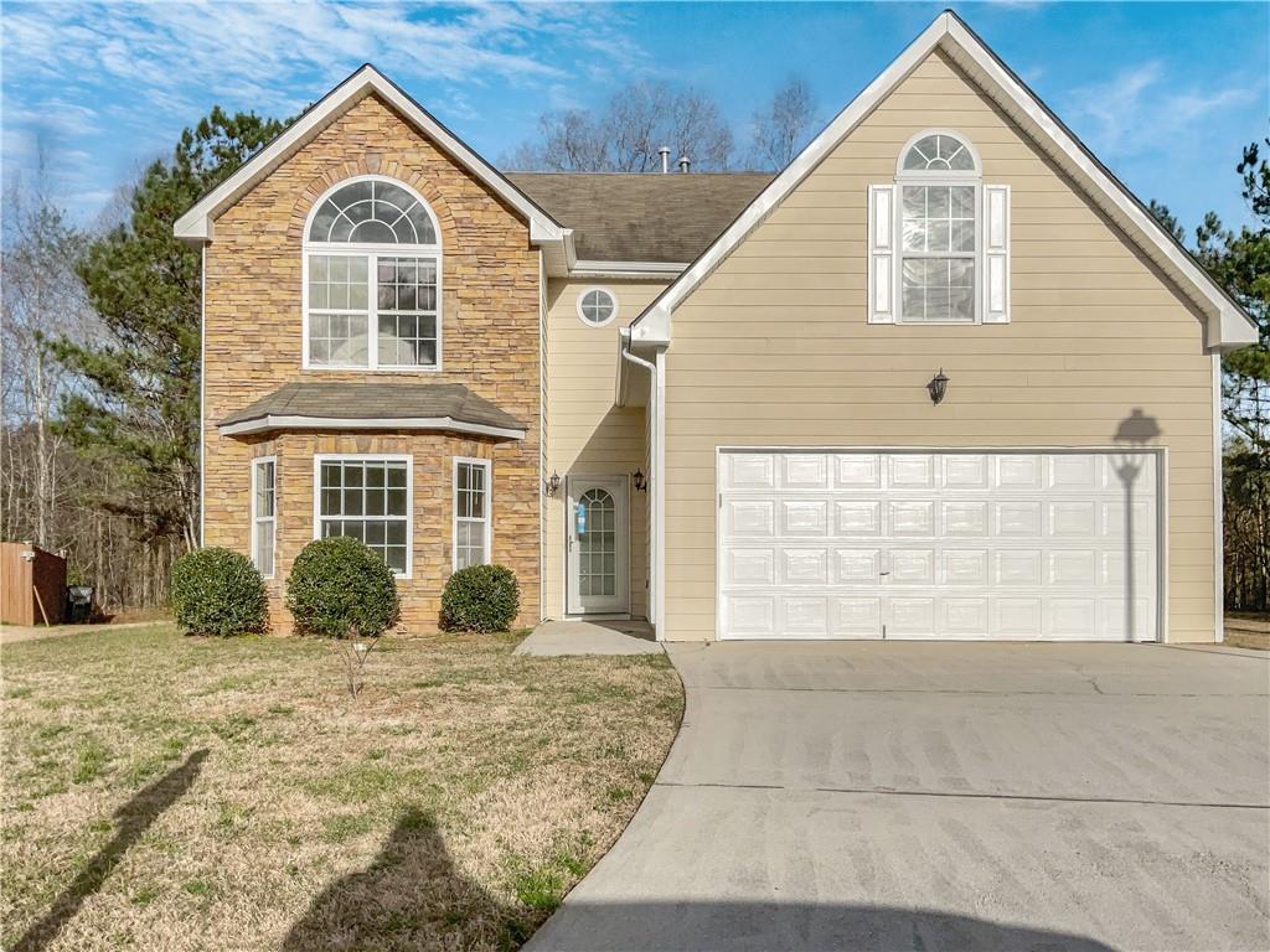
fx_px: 1064
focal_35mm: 29
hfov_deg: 61.7
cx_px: 635
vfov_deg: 48.2
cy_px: 476
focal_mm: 3
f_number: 1.8
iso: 20
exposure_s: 1/7400
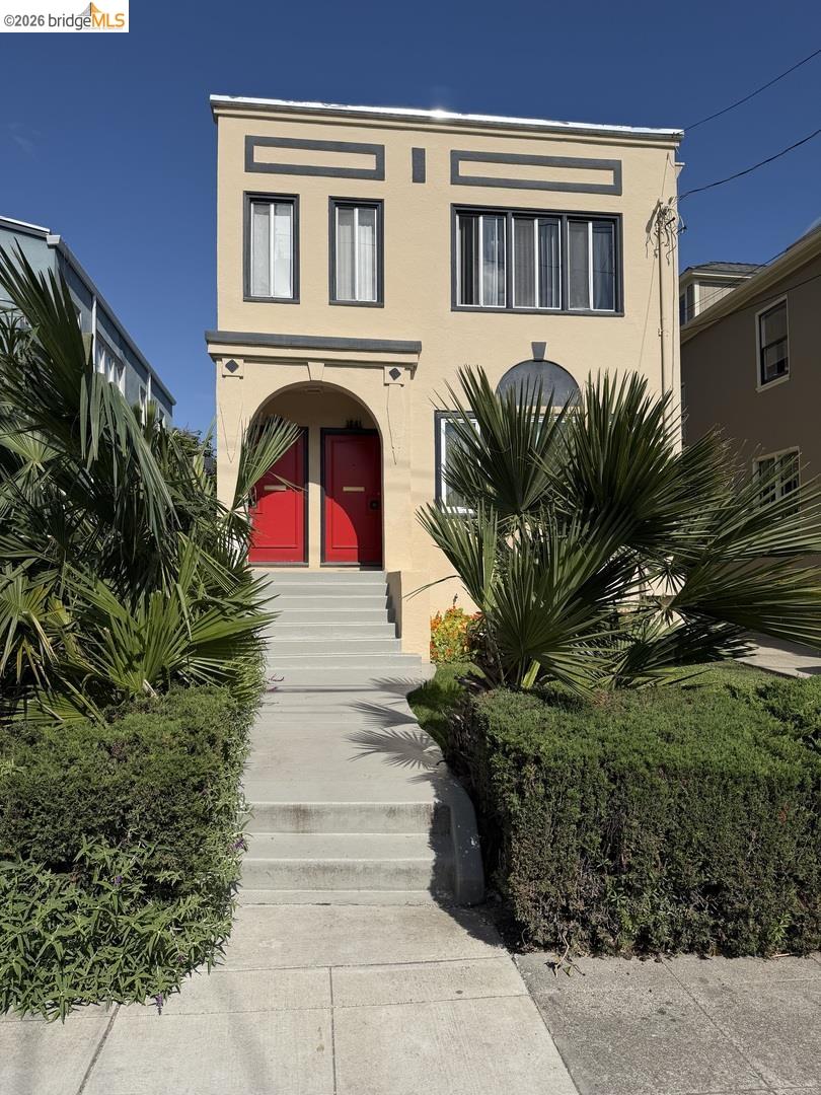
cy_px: 548
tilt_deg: +2.2
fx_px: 759
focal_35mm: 24
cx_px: 410
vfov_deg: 71.6
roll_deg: -0.1
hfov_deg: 56.8
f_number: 1.78
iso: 80
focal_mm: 6.76
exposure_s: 1/9091
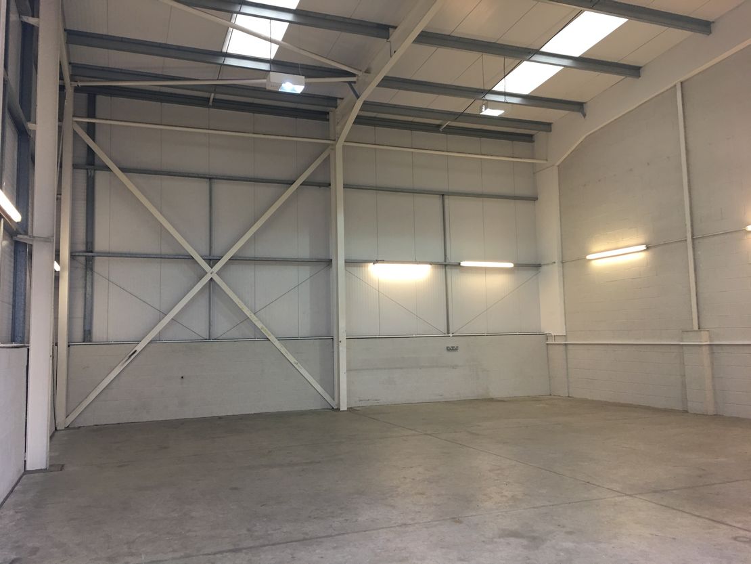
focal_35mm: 29
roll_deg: +2.2
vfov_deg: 48.2
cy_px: 282
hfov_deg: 61.6
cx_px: 376
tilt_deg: +5.4
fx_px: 629
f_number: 2.2
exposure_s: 1/33
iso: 64
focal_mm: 4.15
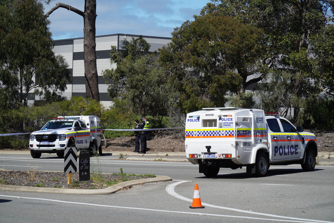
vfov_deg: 13.0
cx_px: 167
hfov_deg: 19.5
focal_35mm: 105
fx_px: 974
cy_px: 112
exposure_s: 1/400
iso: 100
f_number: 8
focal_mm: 70
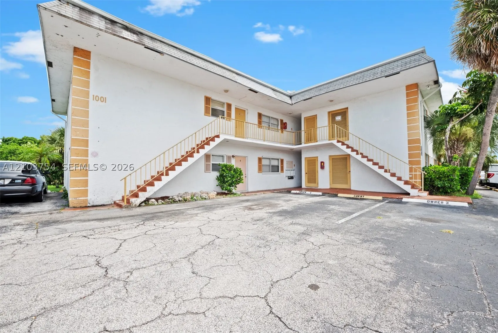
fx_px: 194
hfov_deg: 104.2
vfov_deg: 81.3
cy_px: 166
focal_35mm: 14
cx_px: 249
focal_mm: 14
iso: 200
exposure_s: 1/500
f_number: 8
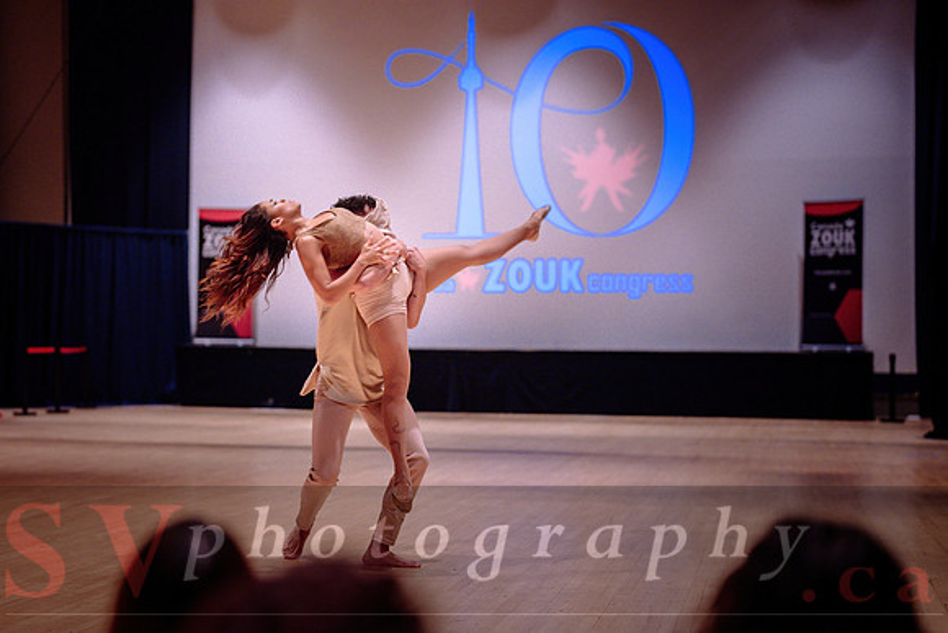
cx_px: 390
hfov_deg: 32.4
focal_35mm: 62
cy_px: 354
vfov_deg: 22.0
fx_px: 1630
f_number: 1.4
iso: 1600
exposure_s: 1/320
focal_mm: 50
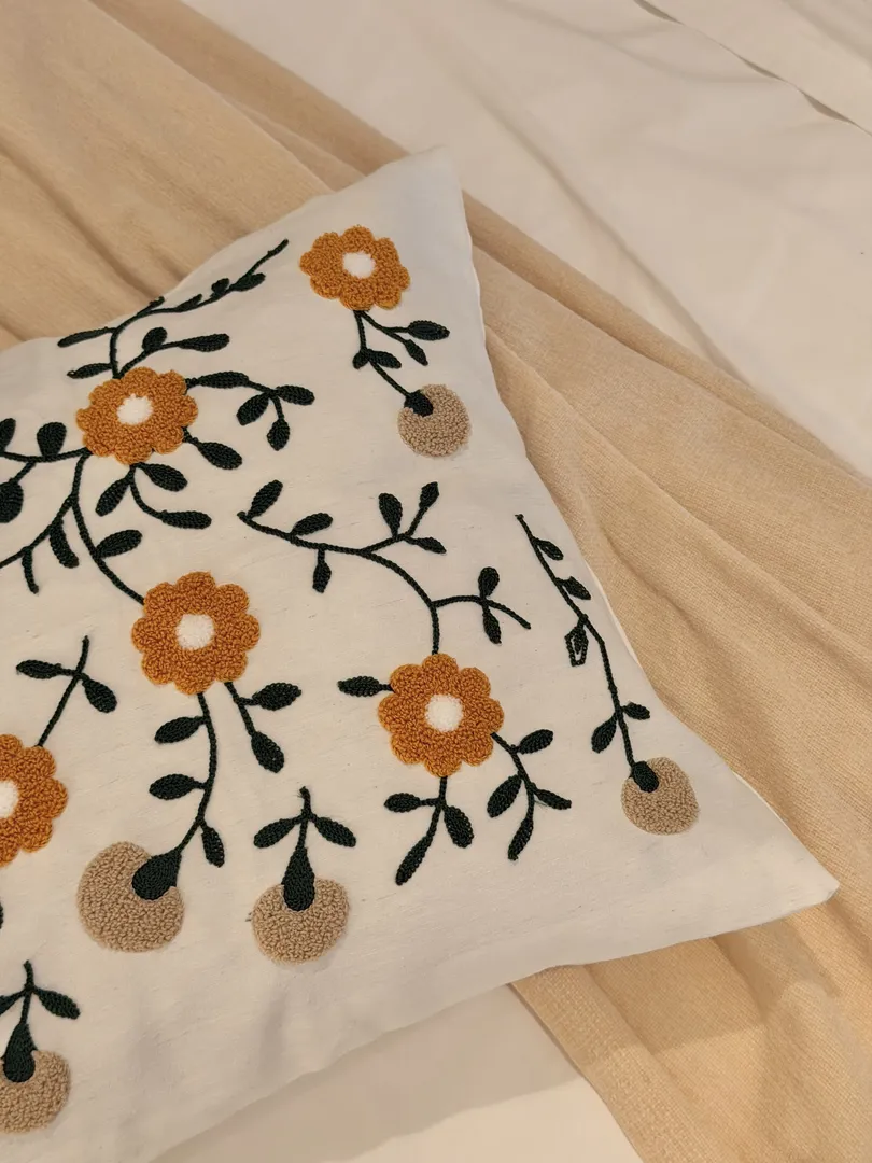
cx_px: 436
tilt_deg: -65.5
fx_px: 1612
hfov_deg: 30.3
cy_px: 582
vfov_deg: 39.7
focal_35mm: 48
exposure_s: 1/117
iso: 100
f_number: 1.78
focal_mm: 6.76
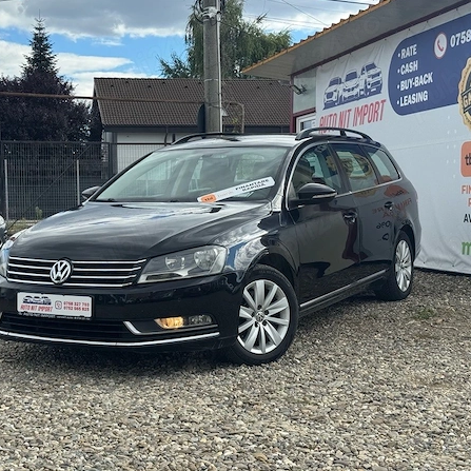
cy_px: 235
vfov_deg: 30.0
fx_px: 877
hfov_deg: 30.0
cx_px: 191
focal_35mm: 57
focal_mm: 6.76
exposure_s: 1/1637
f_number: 1.78
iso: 64
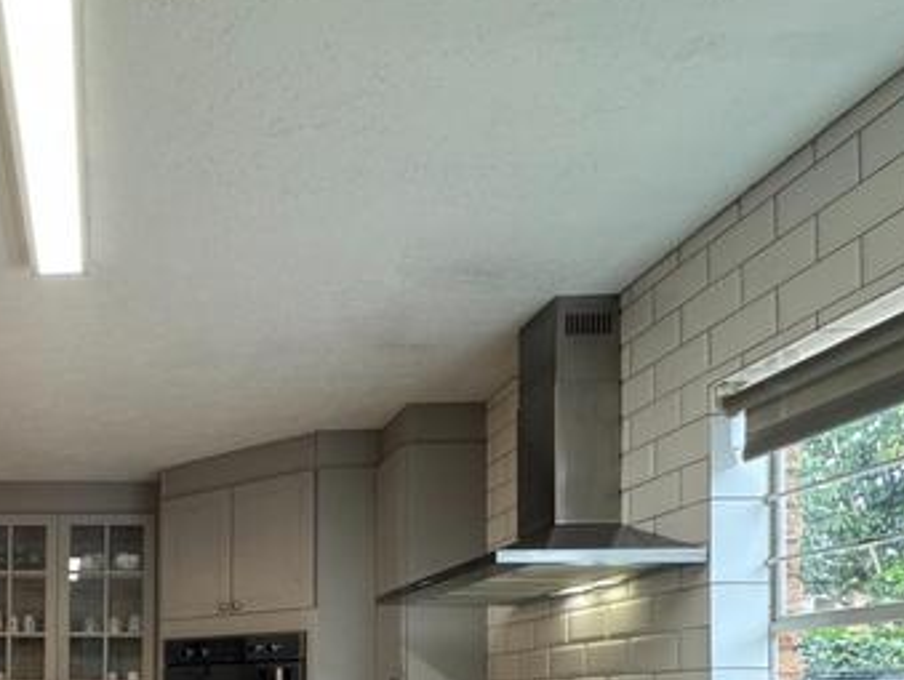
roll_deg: -1.2
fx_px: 863
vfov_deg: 37.8
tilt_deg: +1.5
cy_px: 696
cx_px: 43
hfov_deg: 47.8
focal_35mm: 33
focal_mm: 2.22
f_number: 2.2
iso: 200
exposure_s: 1/50
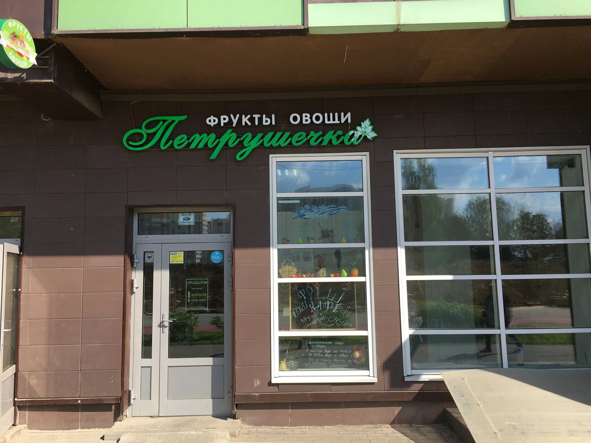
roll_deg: +1.3
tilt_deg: +5.6
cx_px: 296
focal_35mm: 29
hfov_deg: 61.7
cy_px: 222
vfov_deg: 48.2
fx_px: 495
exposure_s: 1/1040
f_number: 2.2
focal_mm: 4.15
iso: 25
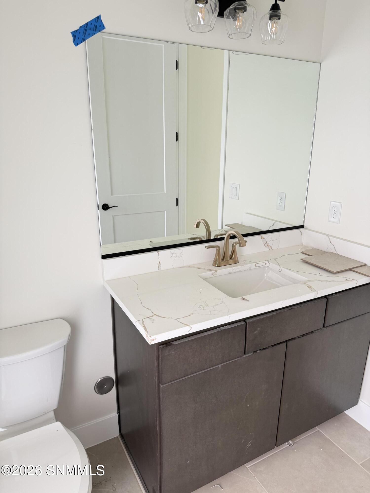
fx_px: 342
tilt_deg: -17.8
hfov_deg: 56.8
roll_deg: -0.3
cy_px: 246
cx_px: 185
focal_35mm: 24
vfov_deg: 71.6
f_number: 1.78
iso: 125
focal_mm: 6.76
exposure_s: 1/121
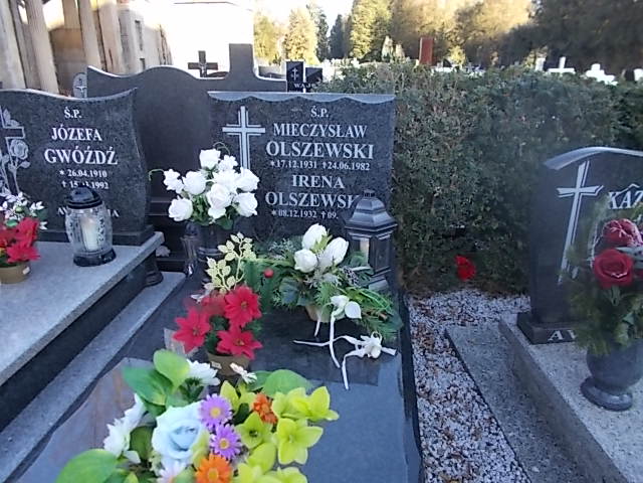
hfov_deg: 67.3
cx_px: 322
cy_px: 242
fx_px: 483
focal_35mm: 26
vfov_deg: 53.1
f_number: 3.2
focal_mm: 4.6
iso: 80
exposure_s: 1/80
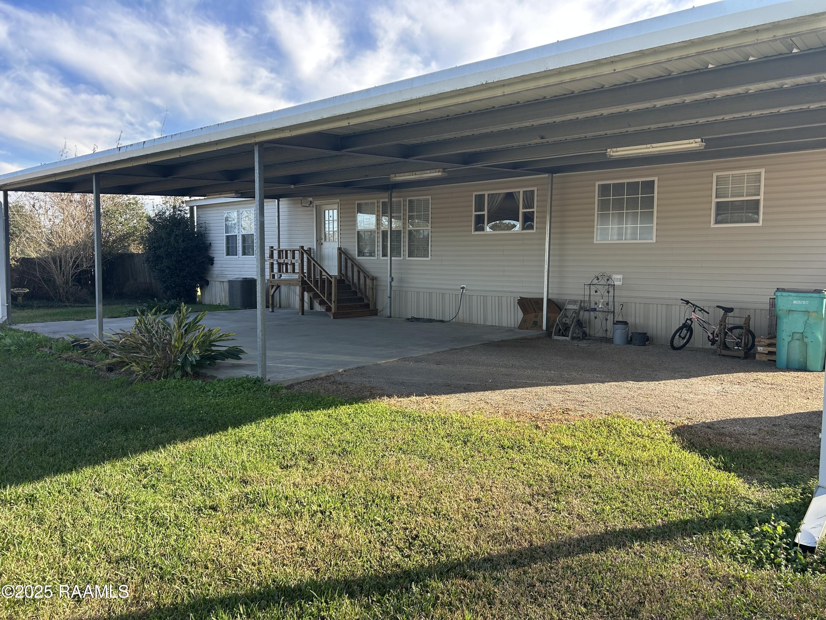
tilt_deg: -2.9
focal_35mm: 26
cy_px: 310
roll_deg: -0.2
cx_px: 413
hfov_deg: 67.3
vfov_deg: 53.1
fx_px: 620
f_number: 1.5
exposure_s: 1/775
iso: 50
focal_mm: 5.7
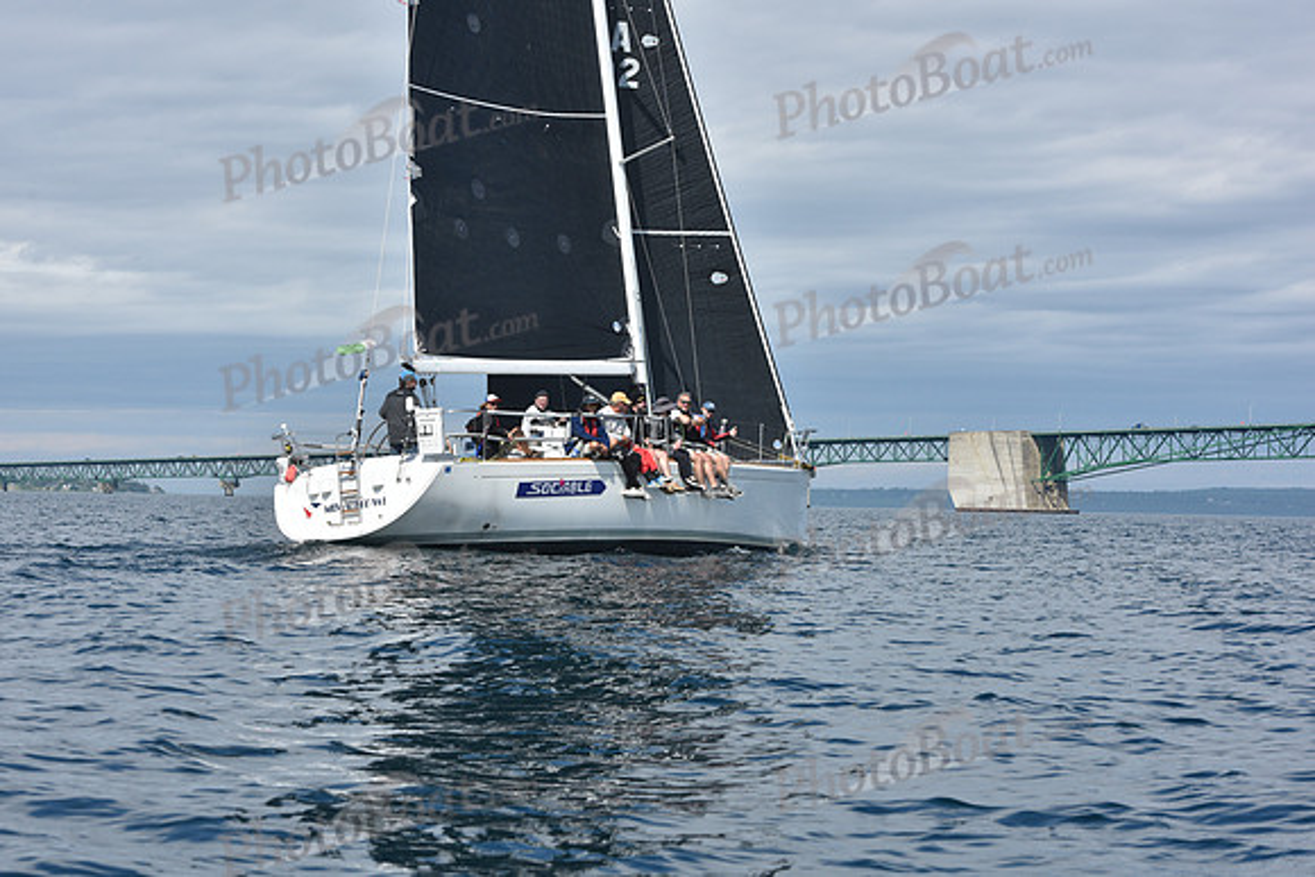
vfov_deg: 17.1
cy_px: 438
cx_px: 658
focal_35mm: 80
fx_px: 2923
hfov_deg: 25.4
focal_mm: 80
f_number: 9
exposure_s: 1/800
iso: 250
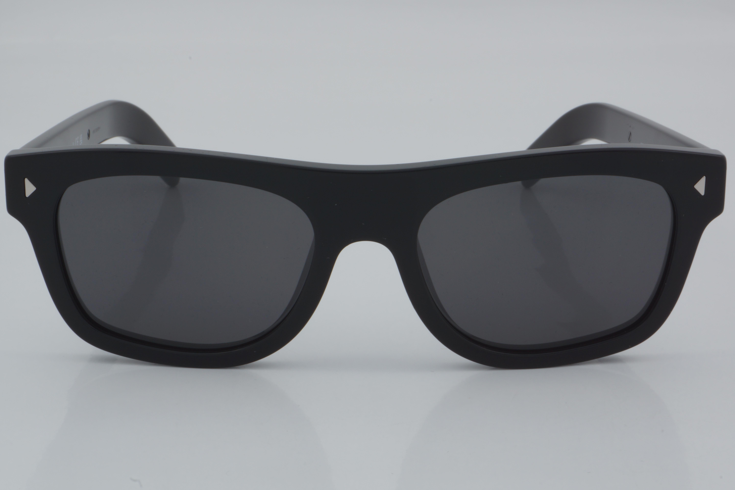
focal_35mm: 82
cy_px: 245
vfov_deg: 16.6
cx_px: 368
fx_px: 1684
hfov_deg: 24.6
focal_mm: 55
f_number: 32
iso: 100
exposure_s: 1/4
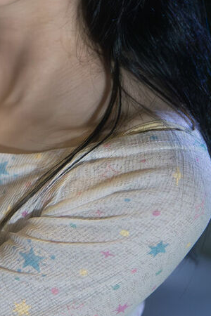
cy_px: -36
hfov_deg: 10.2
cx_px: 7
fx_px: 1169
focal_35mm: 133
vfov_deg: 15.0
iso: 3200
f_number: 2.8
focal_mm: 38
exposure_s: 1/125
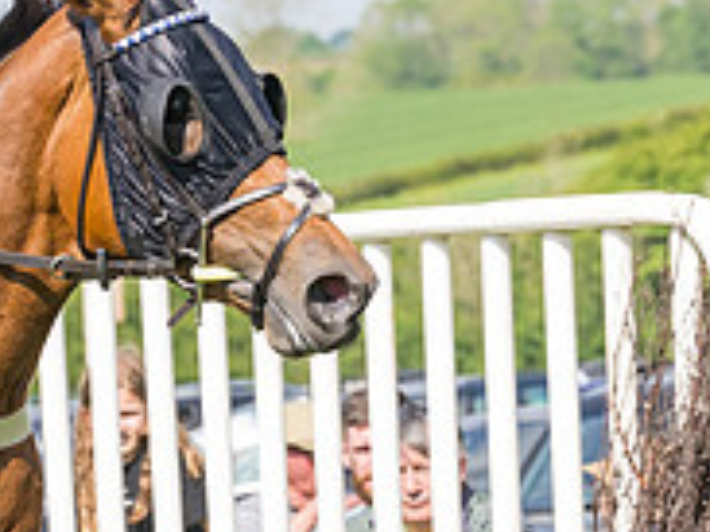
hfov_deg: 4.5
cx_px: -332
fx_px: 9060
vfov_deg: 3.4
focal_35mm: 442
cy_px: 679
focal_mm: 91
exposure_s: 1/1600
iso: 400
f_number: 5
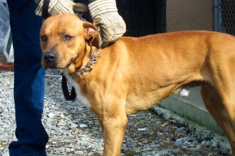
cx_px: 118
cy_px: 78
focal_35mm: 105
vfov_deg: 13.0
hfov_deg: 19.5
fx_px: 685
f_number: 4.7
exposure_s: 1/350
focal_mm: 21.2
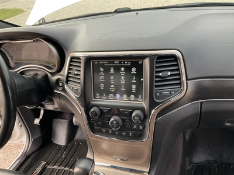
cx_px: 117
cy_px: 88
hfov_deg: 61.7
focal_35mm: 29
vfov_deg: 48.2
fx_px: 196
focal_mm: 3
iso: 50
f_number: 1.8
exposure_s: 1/122
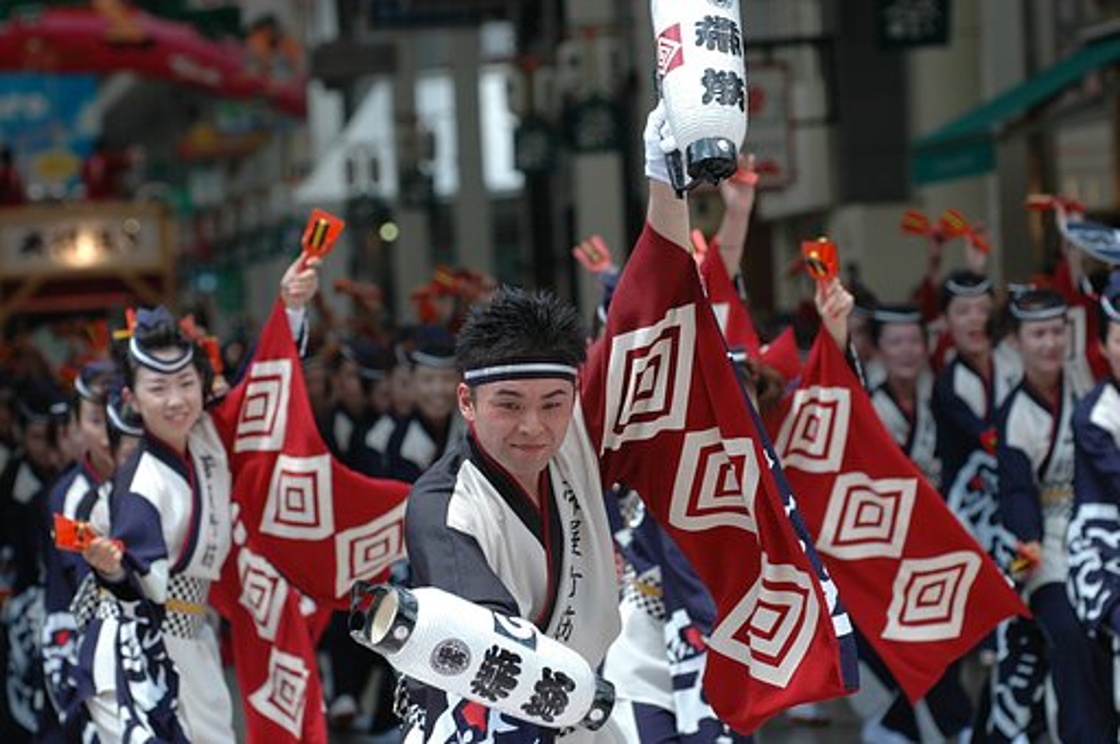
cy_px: 372
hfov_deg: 8.6
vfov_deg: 5.7
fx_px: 7457
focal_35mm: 240
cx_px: 560
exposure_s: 1/500
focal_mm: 160
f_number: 5.6
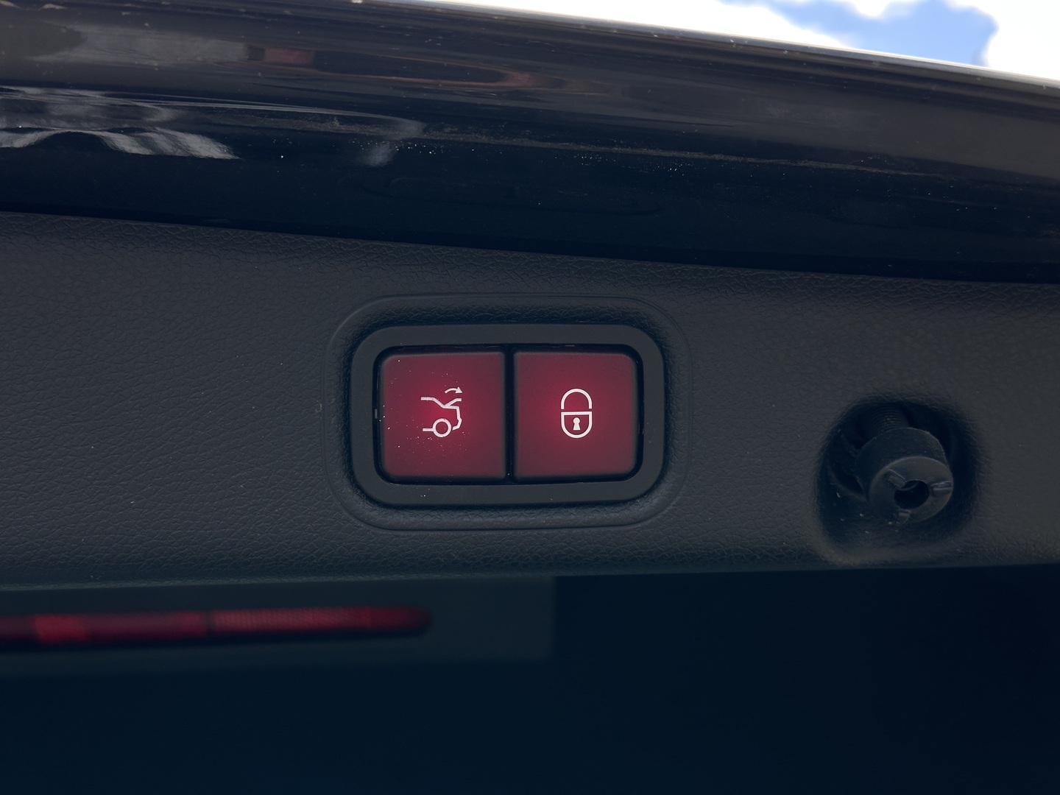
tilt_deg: +6.1
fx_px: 1470
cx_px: 530
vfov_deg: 30.3
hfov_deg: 39.7
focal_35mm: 48
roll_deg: +1.9
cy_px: 398
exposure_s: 1/709
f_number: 1.78
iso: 64
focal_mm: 6.86
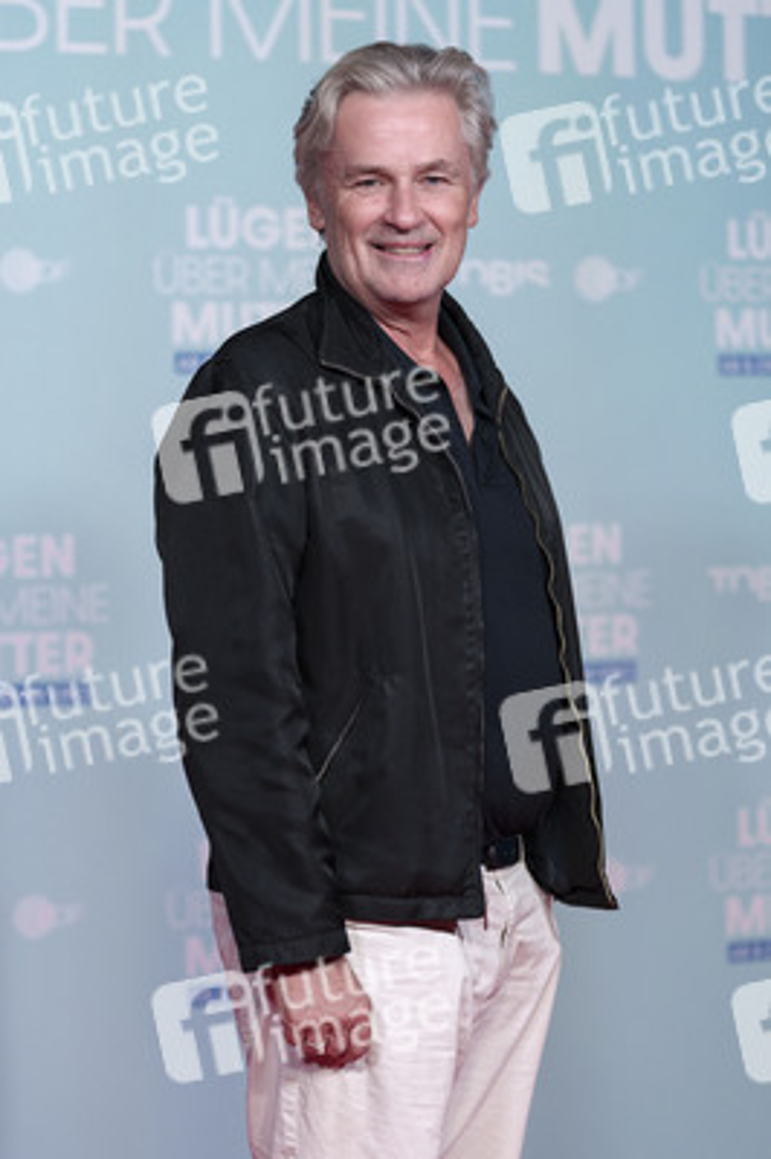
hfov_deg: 16.6
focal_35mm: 82
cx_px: 386
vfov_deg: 24.8
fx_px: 2639
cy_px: 580
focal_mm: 82
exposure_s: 1/250
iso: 500
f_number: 2.8
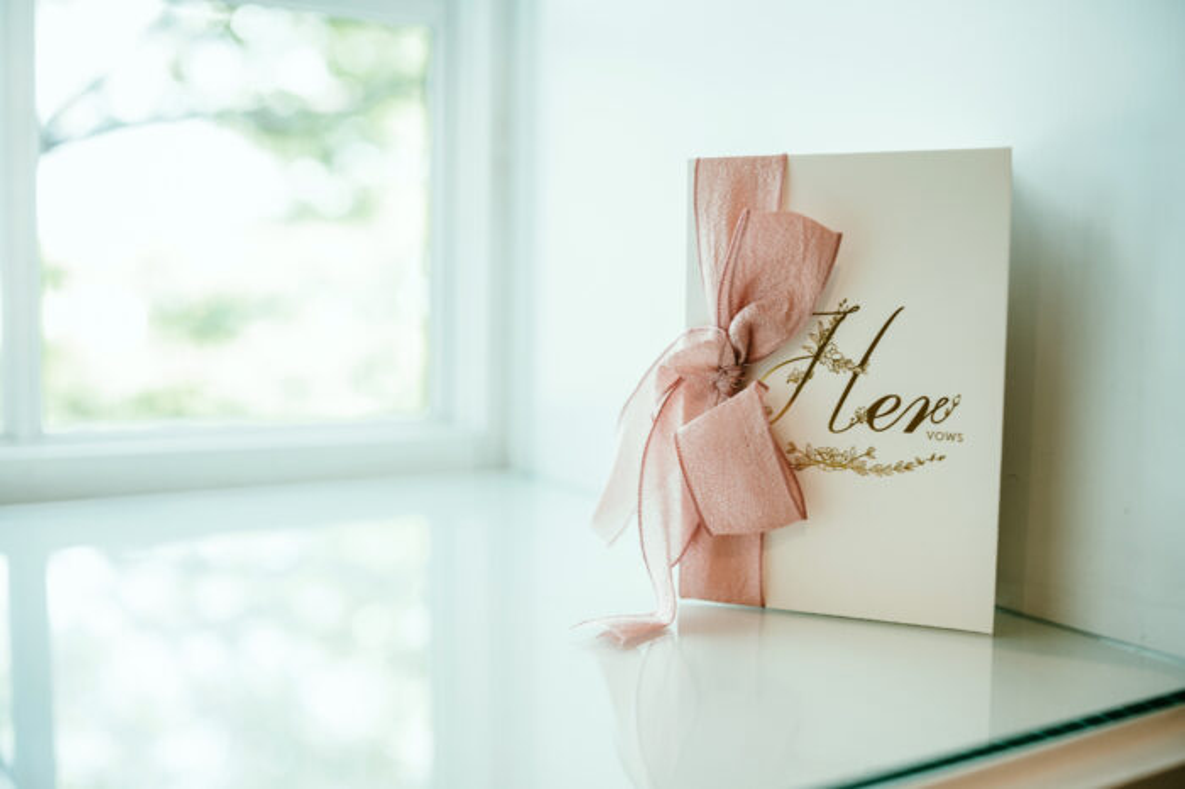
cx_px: 592
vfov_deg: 37.8
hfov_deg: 54.5
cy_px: 394
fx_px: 1151
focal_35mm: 35
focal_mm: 35
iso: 500
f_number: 2
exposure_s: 1/320
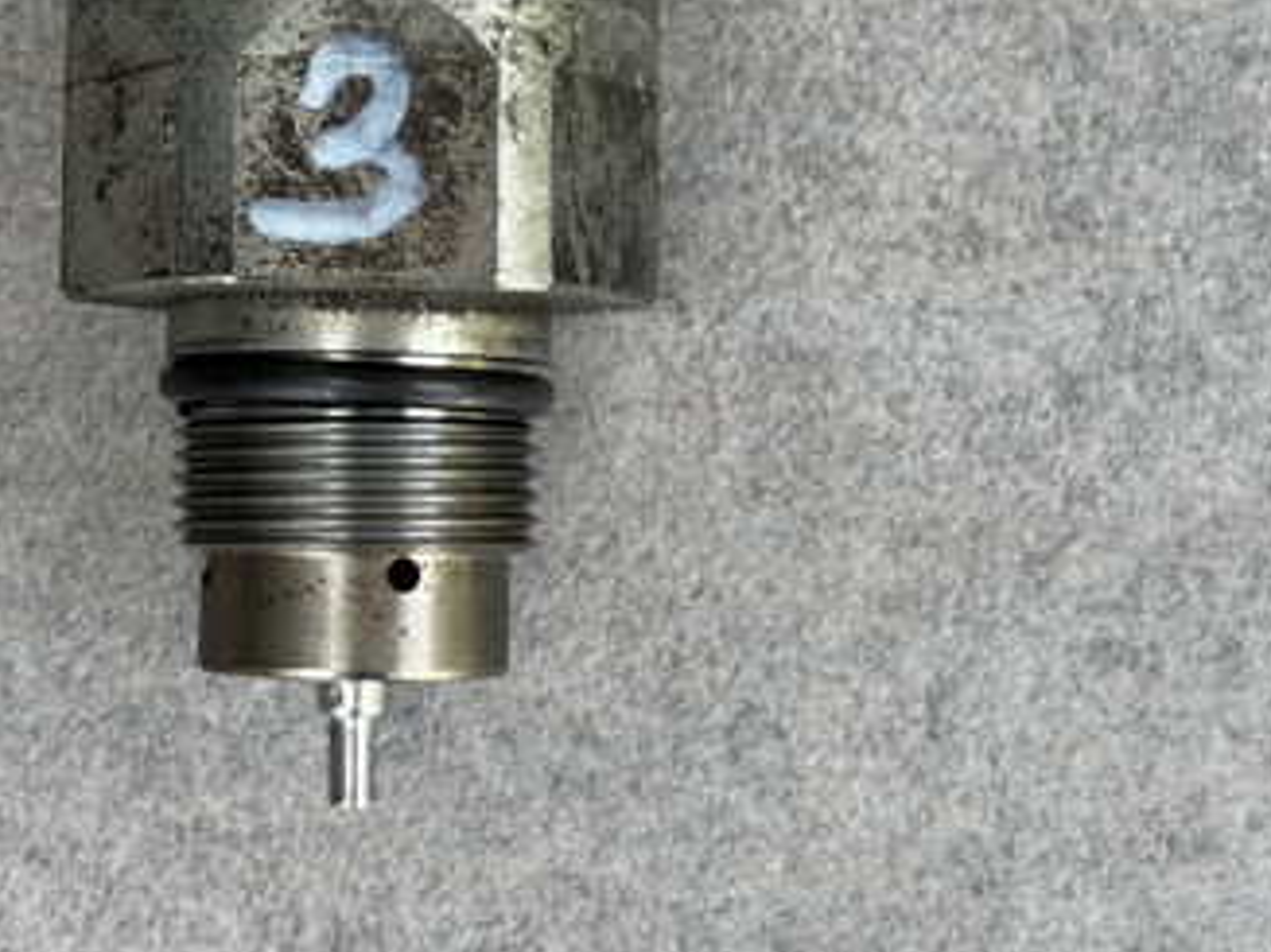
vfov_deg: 15.5
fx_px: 3450
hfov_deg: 20.7
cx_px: 299
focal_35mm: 94
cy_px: 49
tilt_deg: -74.4
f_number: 1.78
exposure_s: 1/161
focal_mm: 6.76
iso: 50
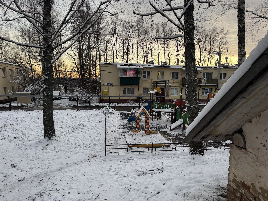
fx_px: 186
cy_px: 100
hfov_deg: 71.6
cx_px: 134
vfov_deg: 56.8
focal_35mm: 24
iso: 200
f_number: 1.78
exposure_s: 1/106
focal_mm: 6.76
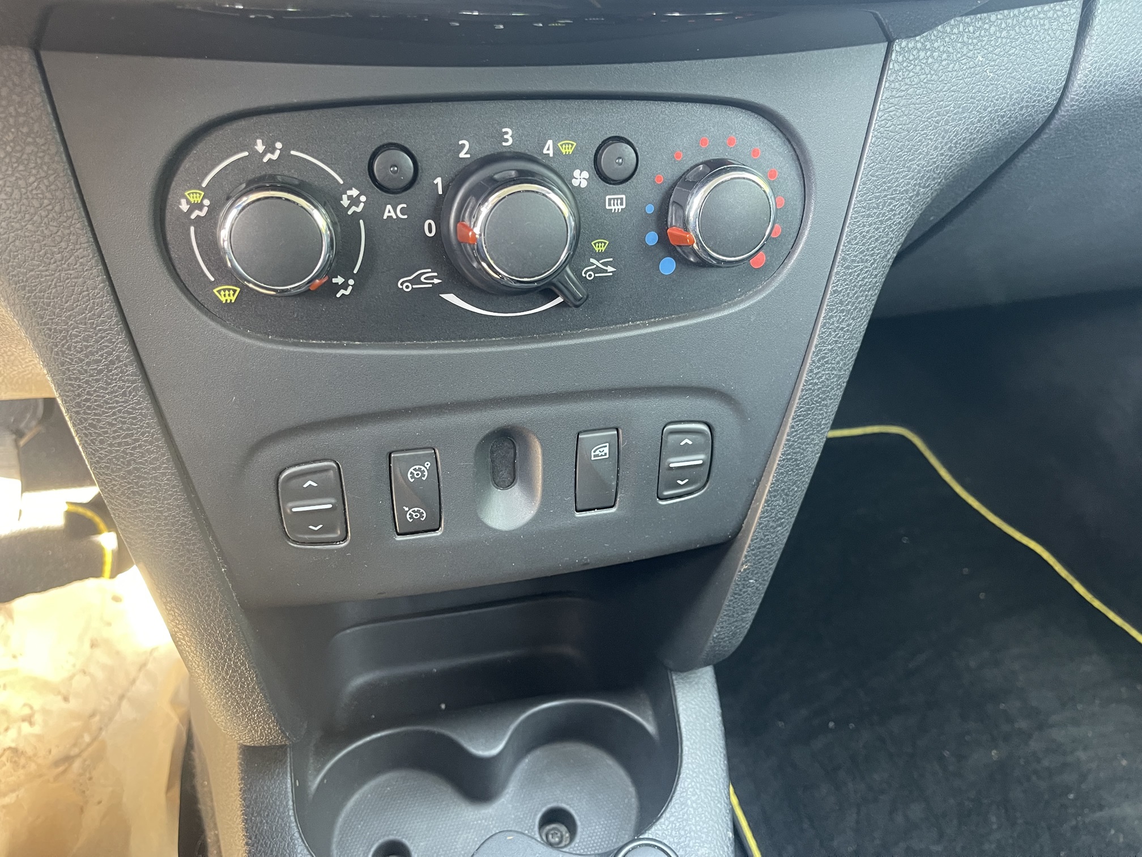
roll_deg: -4.0
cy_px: 428
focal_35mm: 25
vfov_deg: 54.9
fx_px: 825
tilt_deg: -34.9
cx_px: 571
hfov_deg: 69.4
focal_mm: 5.1
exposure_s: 1/60
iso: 320
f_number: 1.6
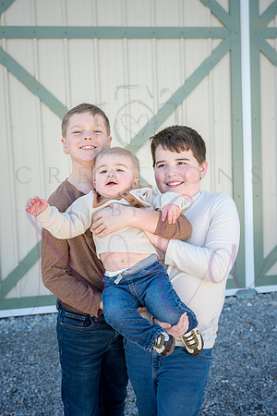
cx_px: 138
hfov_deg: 26.5
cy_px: 208
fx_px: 589
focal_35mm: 51
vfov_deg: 38.9
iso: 400
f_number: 5
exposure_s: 1/640
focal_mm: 51
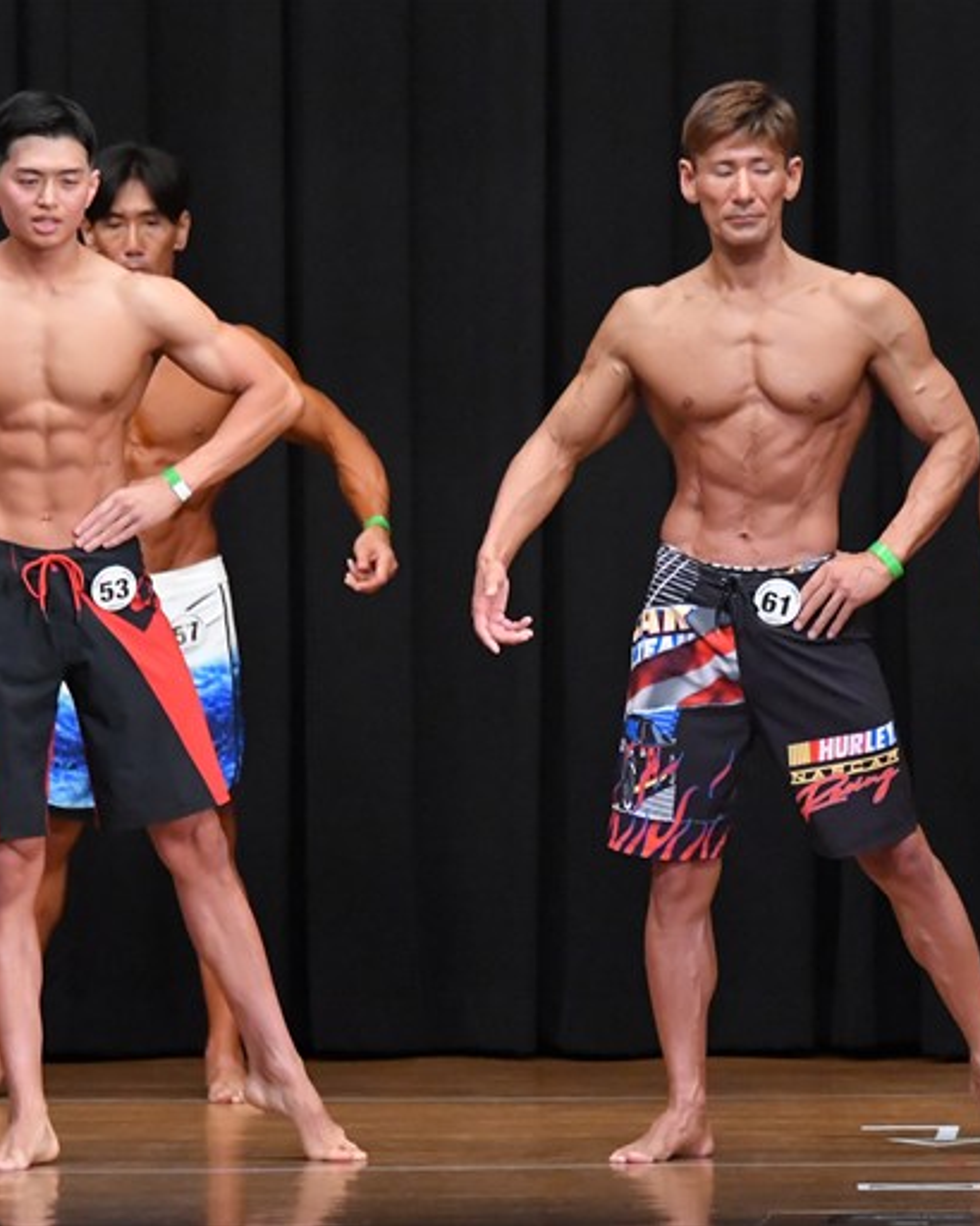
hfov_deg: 4.8
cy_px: 612
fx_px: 11572
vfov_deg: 6.1
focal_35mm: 319
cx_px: 561
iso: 8000
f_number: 5.6
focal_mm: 150
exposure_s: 1/400
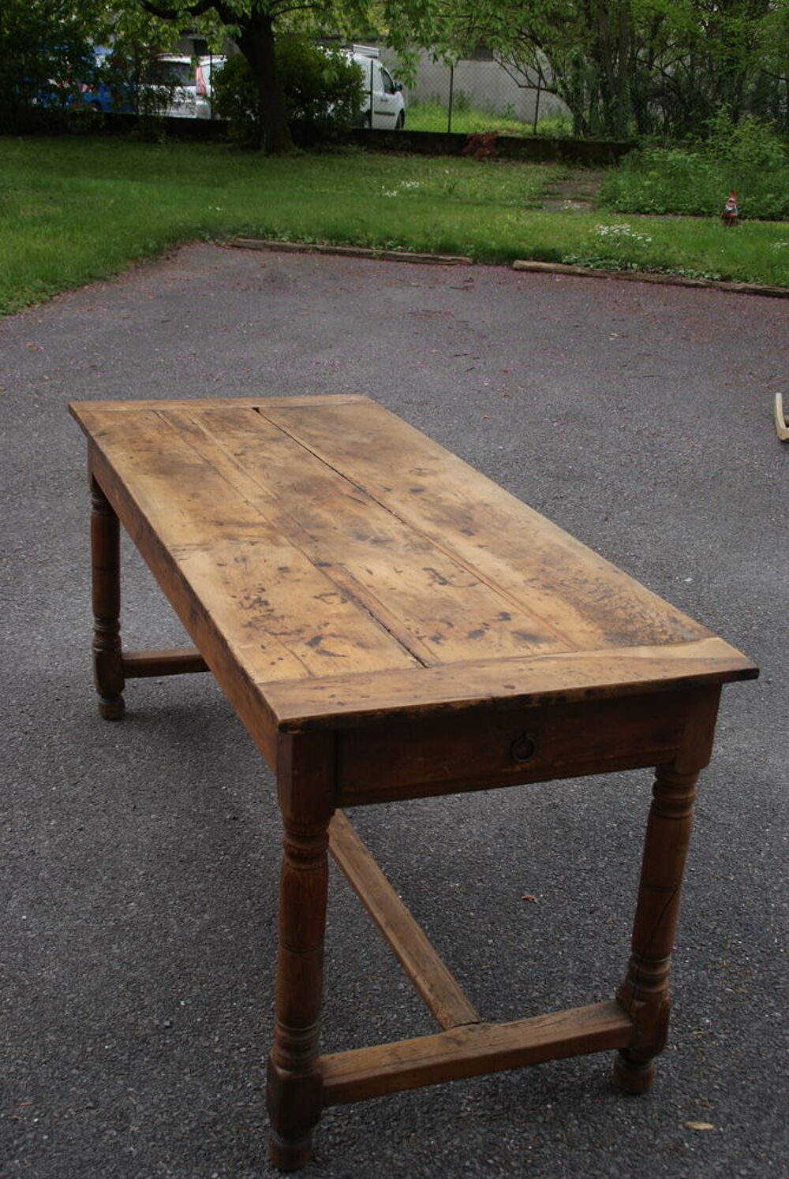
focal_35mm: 42
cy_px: 590
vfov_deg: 46.4
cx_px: 394
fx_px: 1377
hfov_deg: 32.0
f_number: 6.3
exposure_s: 1/60
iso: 100
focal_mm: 28
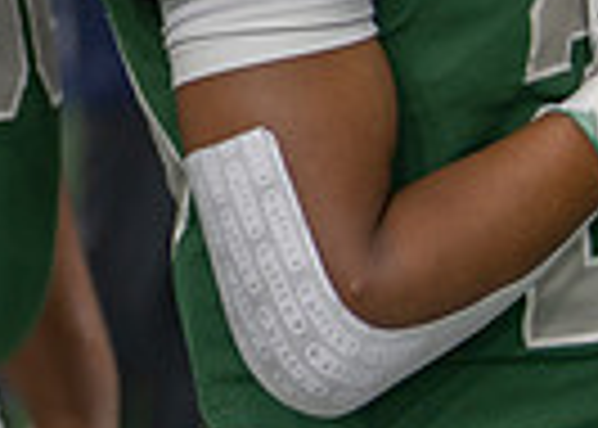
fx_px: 3872
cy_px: -351
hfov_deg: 8.6
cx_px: -342
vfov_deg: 6.2
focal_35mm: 228
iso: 160
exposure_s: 1/500
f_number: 1.2
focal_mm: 50
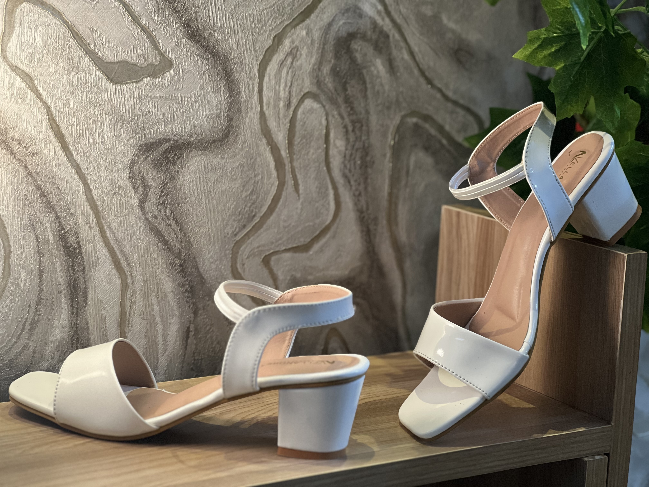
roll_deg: -3.0
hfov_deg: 25.3
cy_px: 244
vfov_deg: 19.1
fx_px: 1444
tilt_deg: -10.5
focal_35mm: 77
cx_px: 324
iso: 320
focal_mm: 9
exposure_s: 1/33
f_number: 2.8
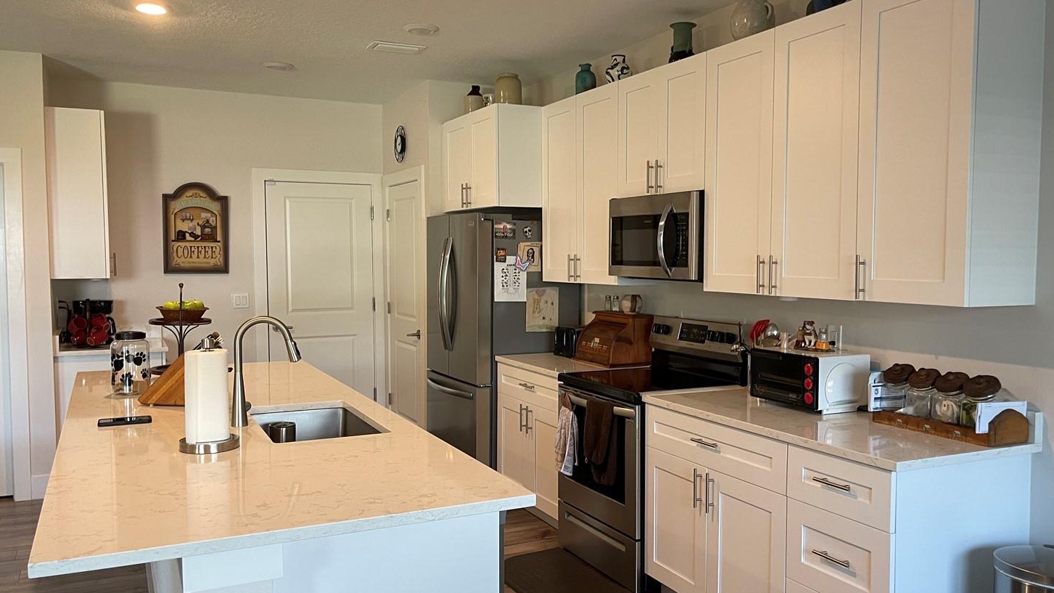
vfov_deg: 38.9
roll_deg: +0.1
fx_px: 838
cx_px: 566
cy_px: 302
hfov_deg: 64.2
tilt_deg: -4.6
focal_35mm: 30
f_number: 1.6
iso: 125
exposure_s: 1/60
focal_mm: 5.1
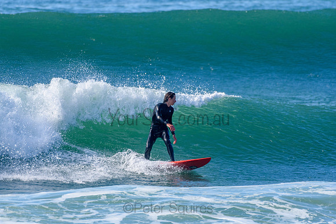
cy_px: 112
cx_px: 168
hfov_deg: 2.7
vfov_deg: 1.8
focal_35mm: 750
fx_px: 7001
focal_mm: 500
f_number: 5.6
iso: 450
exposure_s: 1/2000
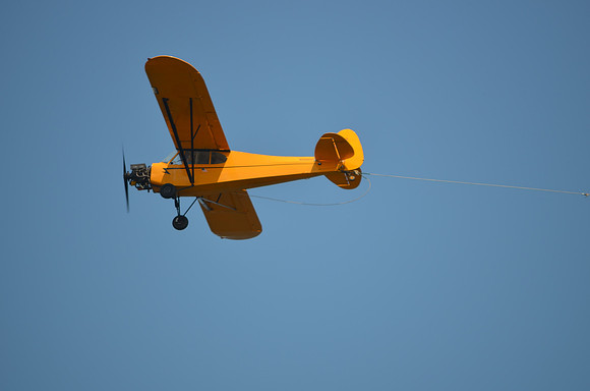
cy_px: 196
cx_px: 295
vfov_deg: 3.0
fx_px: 7359
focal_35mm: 450
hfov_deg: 4.6
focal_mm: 300
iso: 100
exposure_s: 1/640
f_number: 5.6
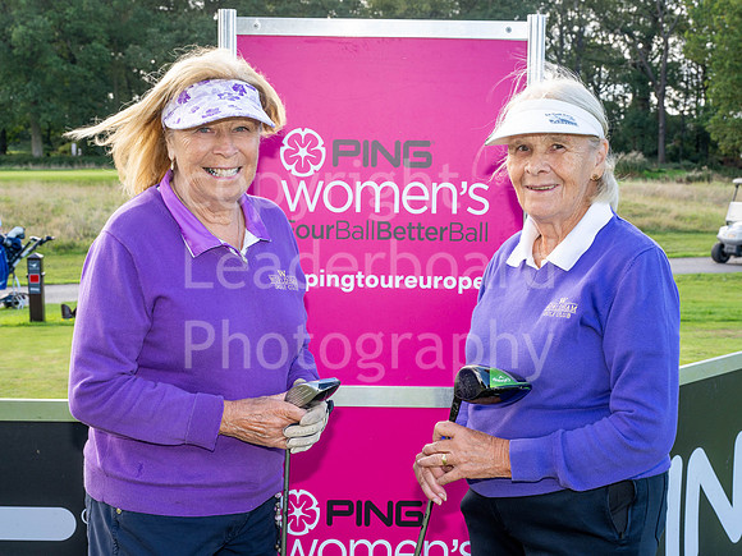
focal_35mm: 56
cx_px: 371
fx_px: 1206
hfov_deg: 34.2
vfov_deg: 26.0
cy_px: 278
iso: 250
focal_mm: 52
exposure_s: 1/60
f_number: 11
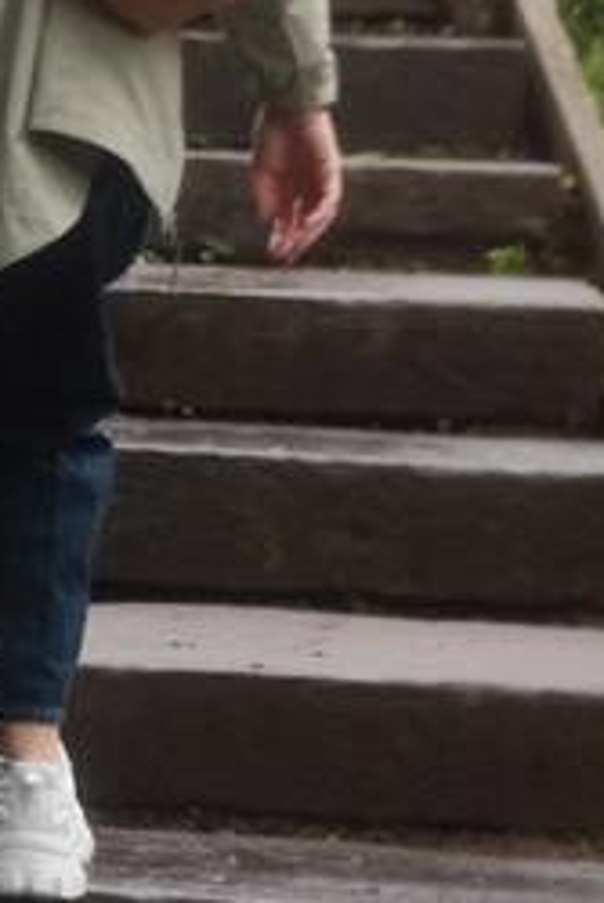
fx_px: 3795
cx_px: -604
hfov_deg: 8.6
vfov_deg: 12.9
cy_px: -405
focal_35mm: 151
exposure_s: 1/240
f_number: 5
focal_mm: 23
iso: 1600
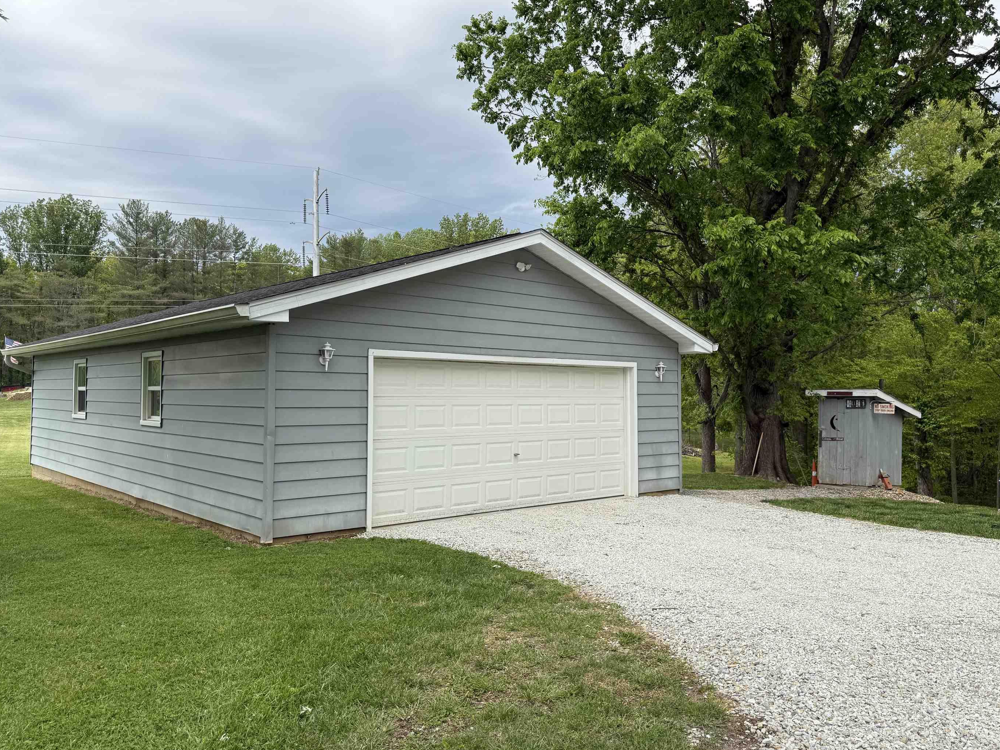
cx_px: 540
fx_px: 780
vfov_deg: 51.3
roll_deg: +0.0
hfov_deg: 65.2
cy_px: 363
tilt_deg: +2.0
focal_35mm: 27
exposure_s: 1/1855
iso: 80
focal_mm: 6.76
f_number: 1.78
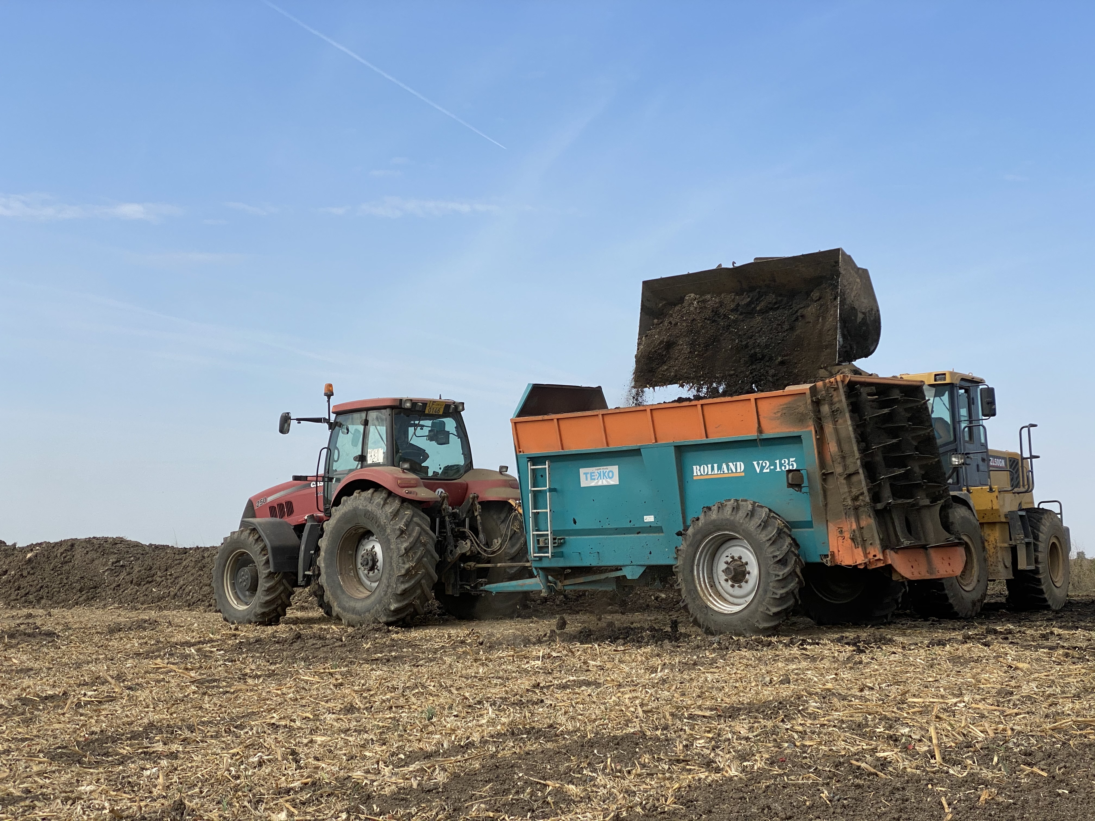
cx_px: 548
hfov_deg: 36.8
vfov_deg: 28.0
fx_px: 1645
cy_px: 410
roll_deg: +0.1
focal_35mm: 52
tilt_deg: +5.7
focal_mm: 6
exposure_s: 1/1597
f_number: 2
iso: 20
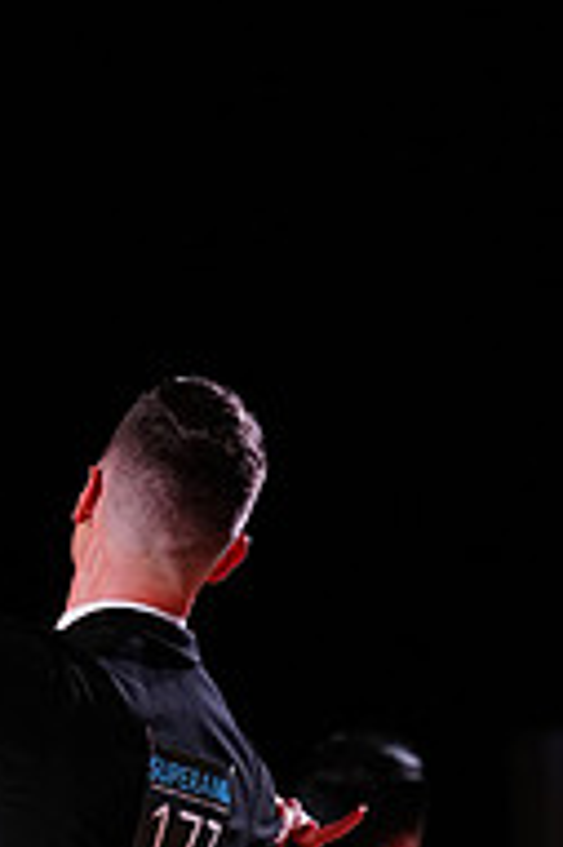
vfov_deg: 5.0
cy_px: 1246
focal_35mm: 410
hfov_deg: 3.3
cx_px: -166
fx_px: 9635
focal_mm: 135
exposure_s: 1/400
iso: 1250
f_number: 2.8
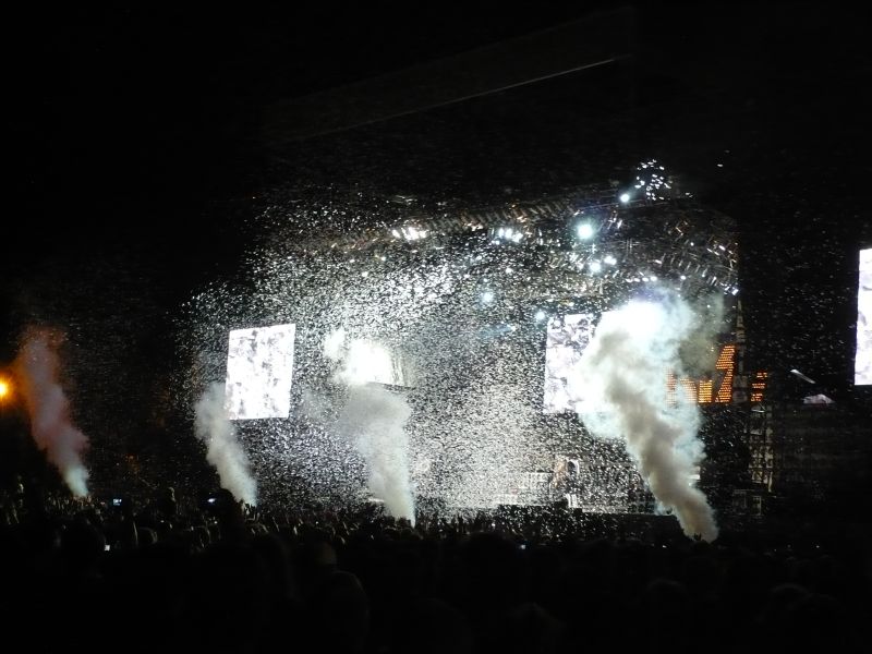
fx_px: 1839
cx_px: 436
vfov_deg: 20.2
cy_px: 327
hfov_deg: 26.7
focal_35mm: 73
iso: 400
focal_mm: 12
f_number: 4.7
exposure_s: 1/40
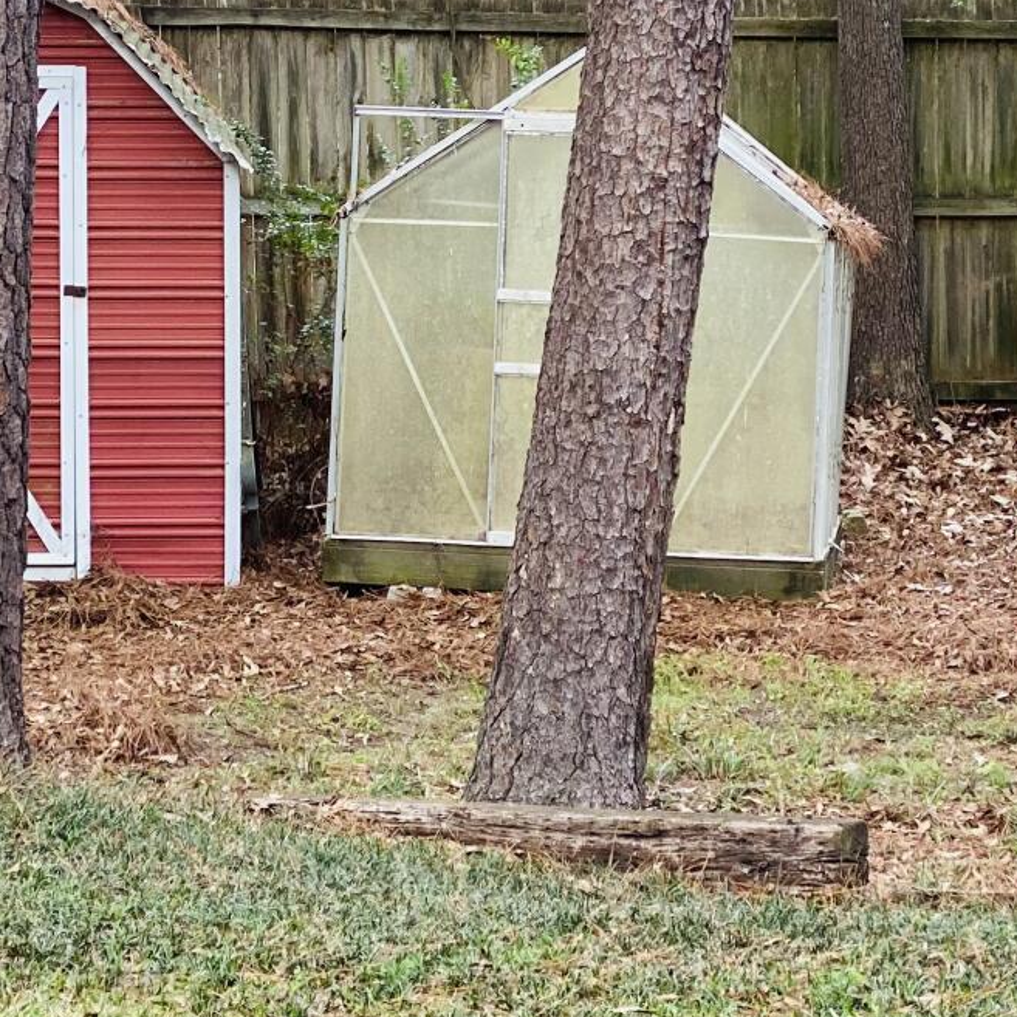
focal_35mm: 140
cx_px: 342
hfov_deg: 12.5
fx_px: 4653
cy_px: 330
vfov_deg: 12.5
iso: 32
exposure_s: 1/122
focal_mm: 6
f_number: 2
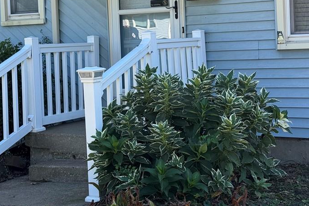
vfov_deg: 18.0
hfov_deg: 27.0
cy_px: 37
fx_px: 643
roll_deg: +2.2
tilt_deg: -1.0
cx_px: 157
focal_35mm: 75
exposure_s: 1/1011
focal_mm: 6.76
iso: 64
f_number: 1.78
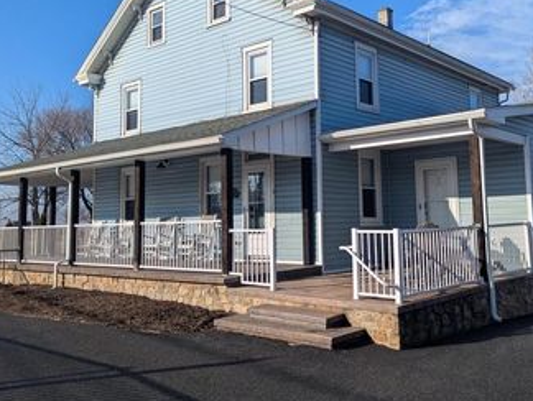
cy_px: 161
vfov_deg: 38.6
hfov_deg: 50.0
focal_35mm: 37
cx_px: 291
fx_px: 571
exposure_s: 1/2358
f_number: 1.85
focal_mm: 6.81
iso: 43
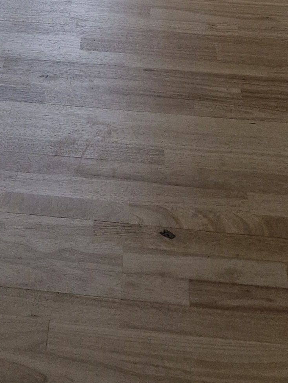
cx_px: -17
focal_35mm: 94
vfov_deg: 18.2
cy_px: -214
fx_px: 1043
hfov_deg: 15.4
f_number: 1.8
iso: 125
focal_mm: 5.54
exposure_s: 1/180
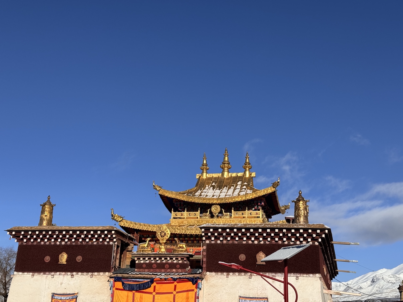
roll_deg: -1.6
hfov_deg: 39.7
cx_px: 202
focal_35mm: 48
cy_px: 151
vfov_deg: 30.3
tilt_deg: +17.0
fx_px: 559
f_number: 1.78
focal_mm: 6.76
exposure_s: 1/4608
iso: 64
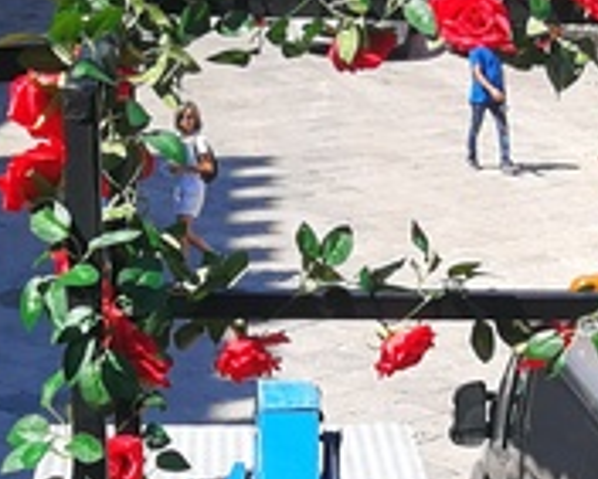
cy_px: 481
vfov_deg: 11.3
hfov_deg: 14.2
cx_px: 381
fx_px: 2391
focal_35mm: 135
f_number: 2.2
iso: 50
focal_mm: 3.95
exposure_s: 1/652
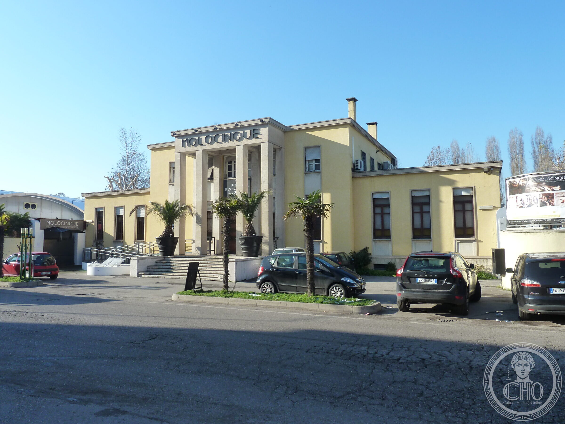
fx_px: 408
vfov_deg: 54.9
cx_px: 282
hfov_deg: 69.4
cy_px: 212
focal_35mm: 25
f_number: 4
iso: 125
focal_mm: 4.1
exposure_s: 1/320
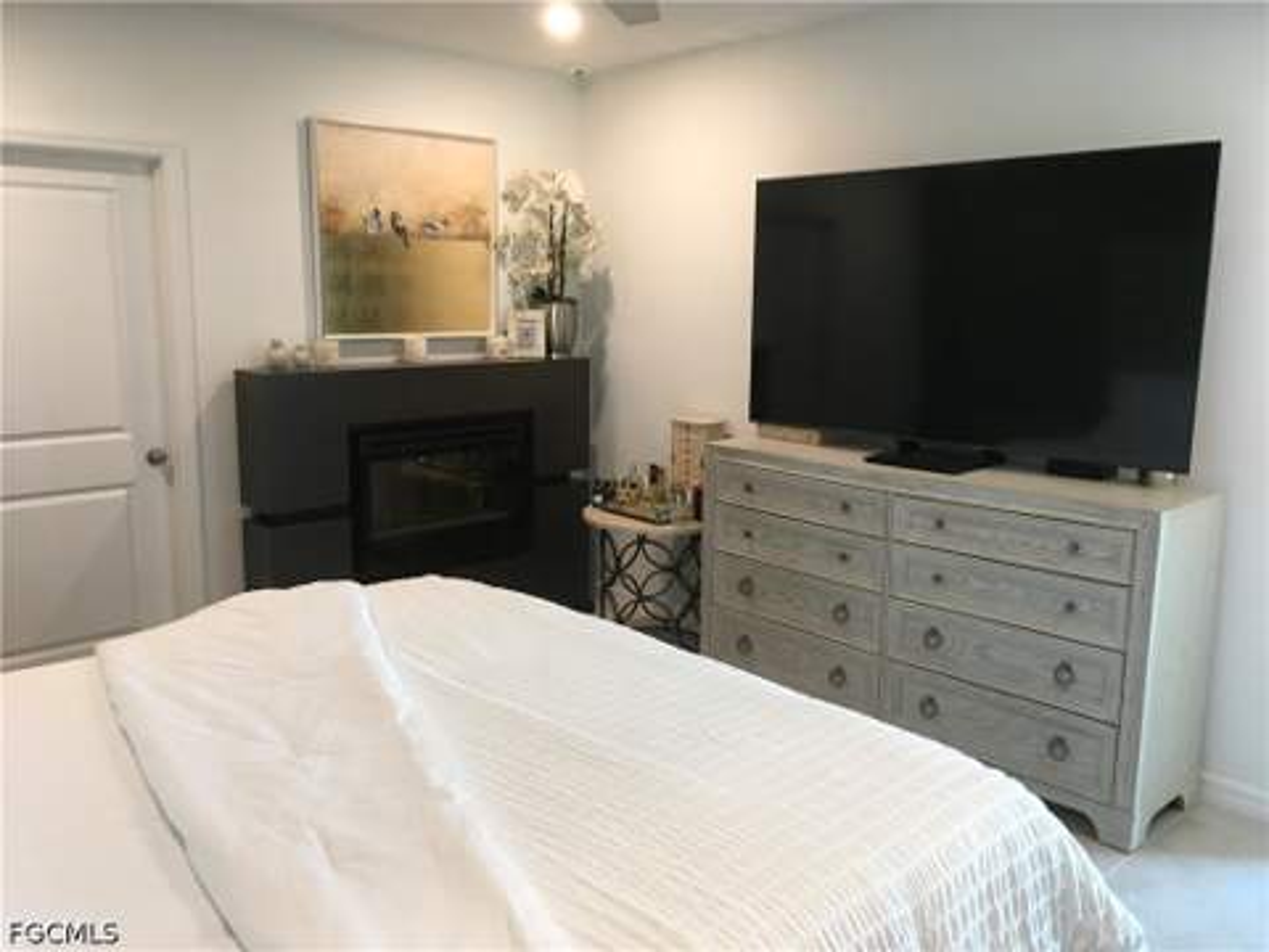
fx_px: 1063
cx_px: 634
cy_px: 476
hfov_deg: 61.7
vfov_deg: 48.2
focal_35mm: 29
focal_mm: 4.15
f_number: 2.2
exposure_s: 1/30
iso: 100
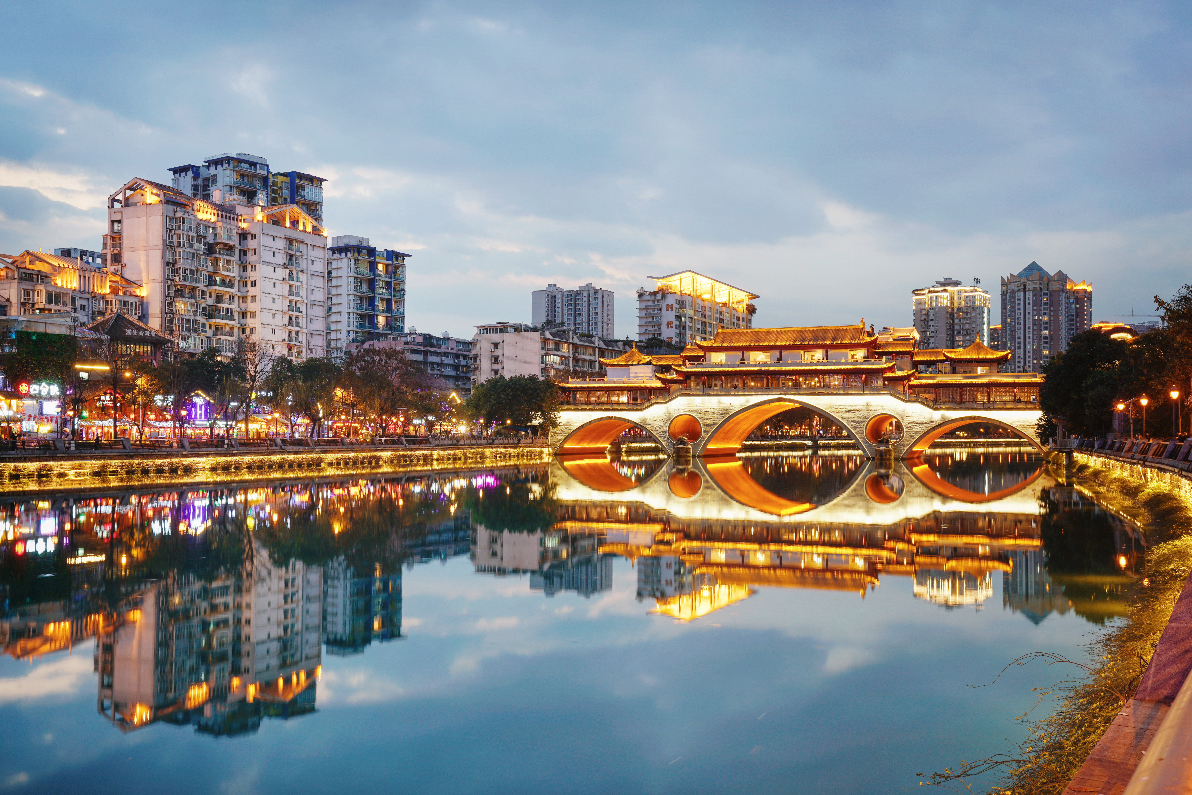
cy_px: 398
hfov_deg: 54.4
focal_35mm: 35
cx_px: 596
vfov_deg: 37.9
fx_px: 1159
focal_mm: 35
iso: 100
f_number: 8
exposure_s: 3.2
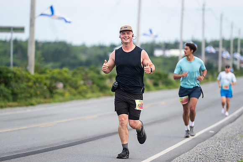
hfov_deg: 7.6
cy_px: 83
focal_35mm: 270
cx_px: 108
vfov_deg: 5.1
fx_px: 1820
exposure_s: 1/800
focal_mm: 200
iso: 500
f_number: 4.5
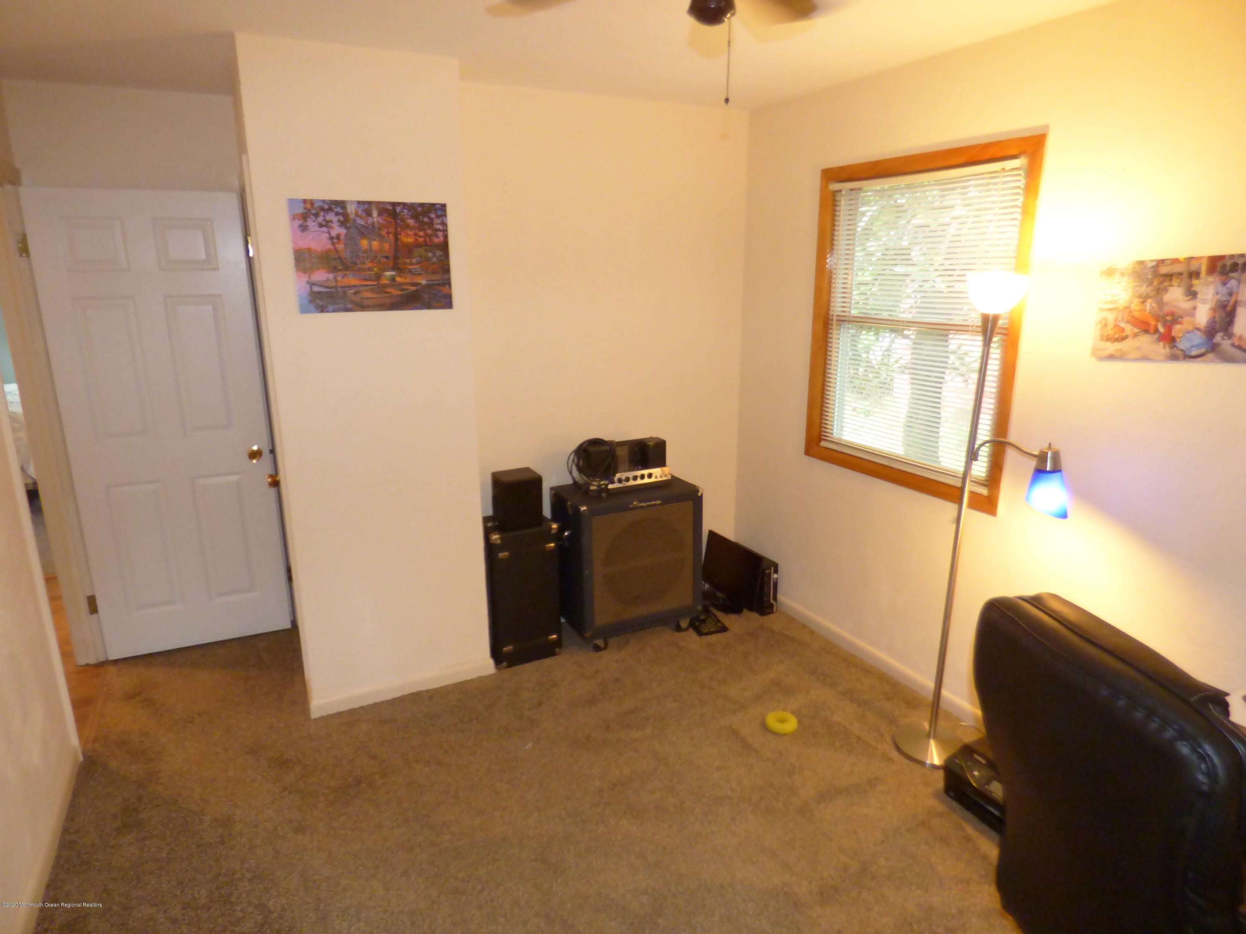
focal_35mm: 20
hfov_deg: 81.7
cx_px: 623
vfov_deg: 66.0
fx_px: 720
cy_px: 467
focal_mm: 3.58
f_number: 2.8
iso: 640
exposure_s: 1/50
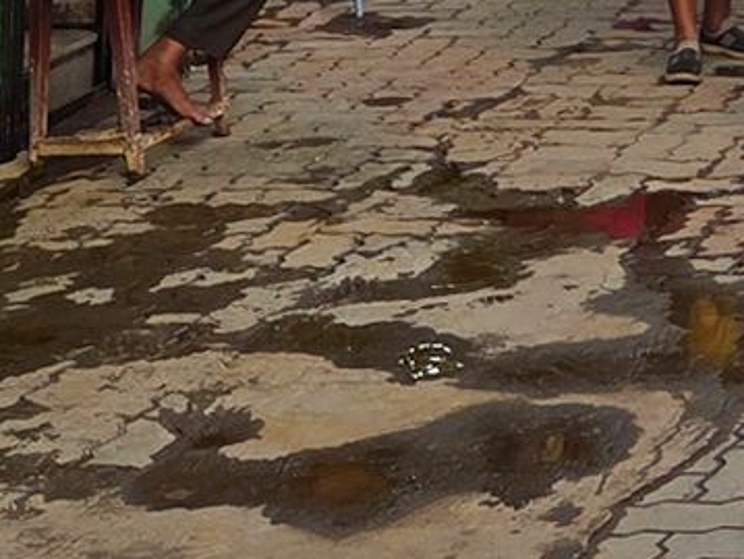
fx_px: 2754
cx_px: 1127
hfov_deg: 14.3
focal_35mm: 128
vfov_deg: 9.7
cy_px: -952
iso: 80
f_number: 1.8
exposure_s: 1/586
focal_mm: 5.4
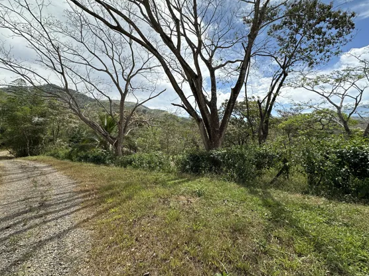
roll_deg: +0.1
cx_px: 183
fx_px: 171
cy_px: 128
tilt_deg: +2.3
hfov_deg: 94.5
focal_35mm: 16
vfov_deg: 78.0
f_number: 2.2
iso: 50
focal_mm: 2.22
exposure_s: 1/2257
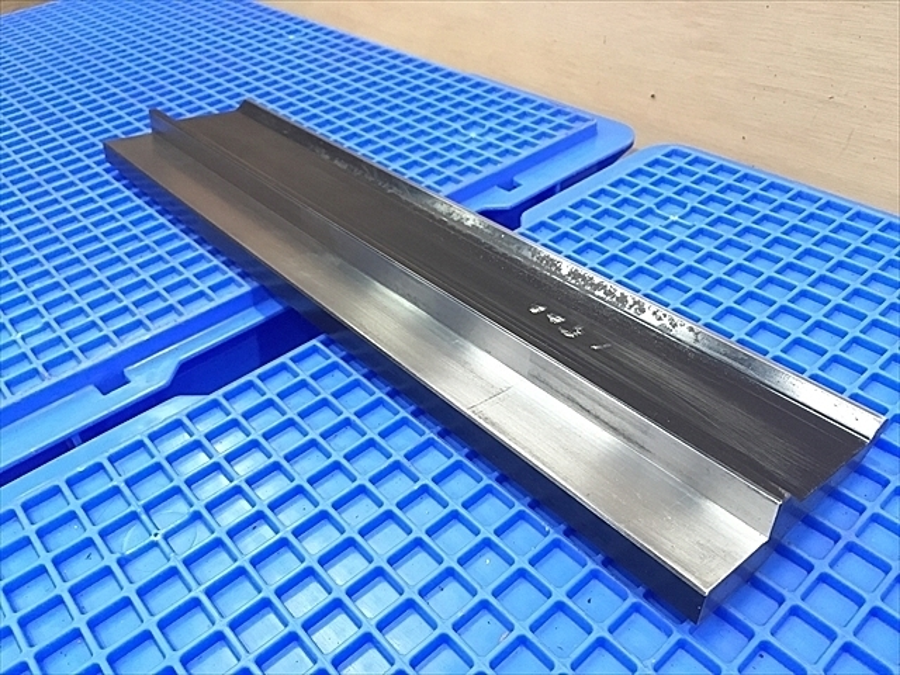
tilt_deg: -39.0
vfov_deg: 48.2
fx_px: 754
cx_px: 450
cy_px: 338
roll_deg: +6.4
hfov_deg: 61.7
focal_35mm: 29
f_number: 2.2
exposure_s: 1/30
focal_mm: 4.15
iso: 200
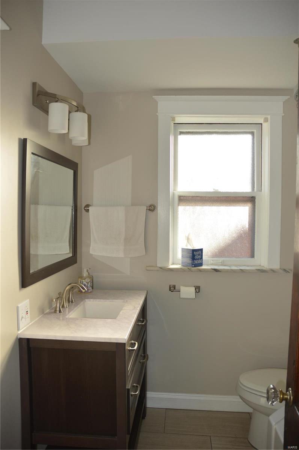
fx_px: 337
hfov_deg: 47.8
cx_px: 150
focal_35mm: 27
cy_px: 225
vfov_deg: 67.4
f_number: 4
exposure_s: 1/125
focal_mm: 18
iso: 125
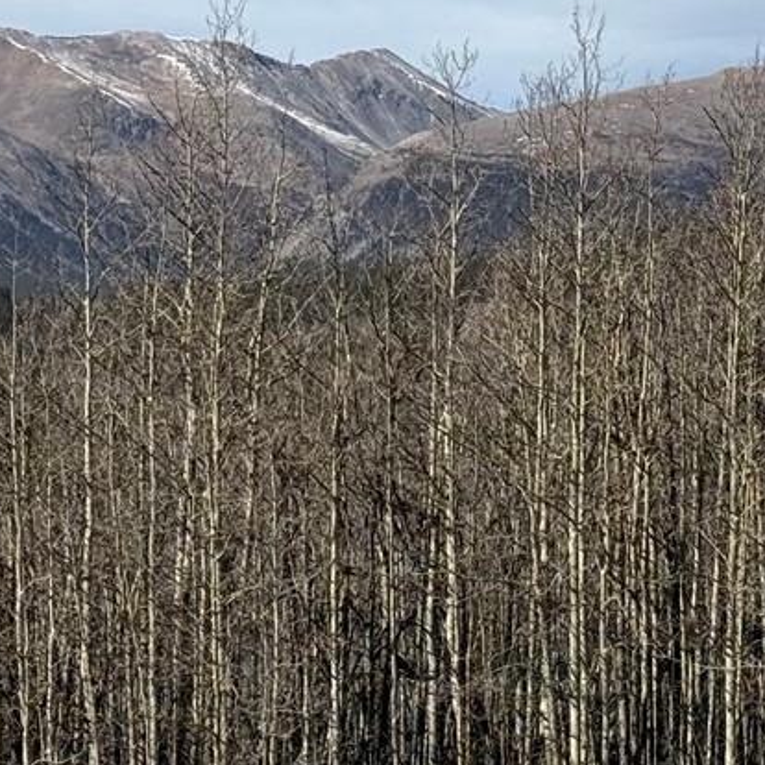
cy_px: 281
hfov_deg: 10.6
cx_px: 798
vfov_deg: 10.7
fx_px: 4100
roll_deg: -0.5
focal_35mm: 164
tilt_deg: -3.5
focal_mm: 6.76
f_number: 1.78
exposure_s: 1/7143
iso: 64
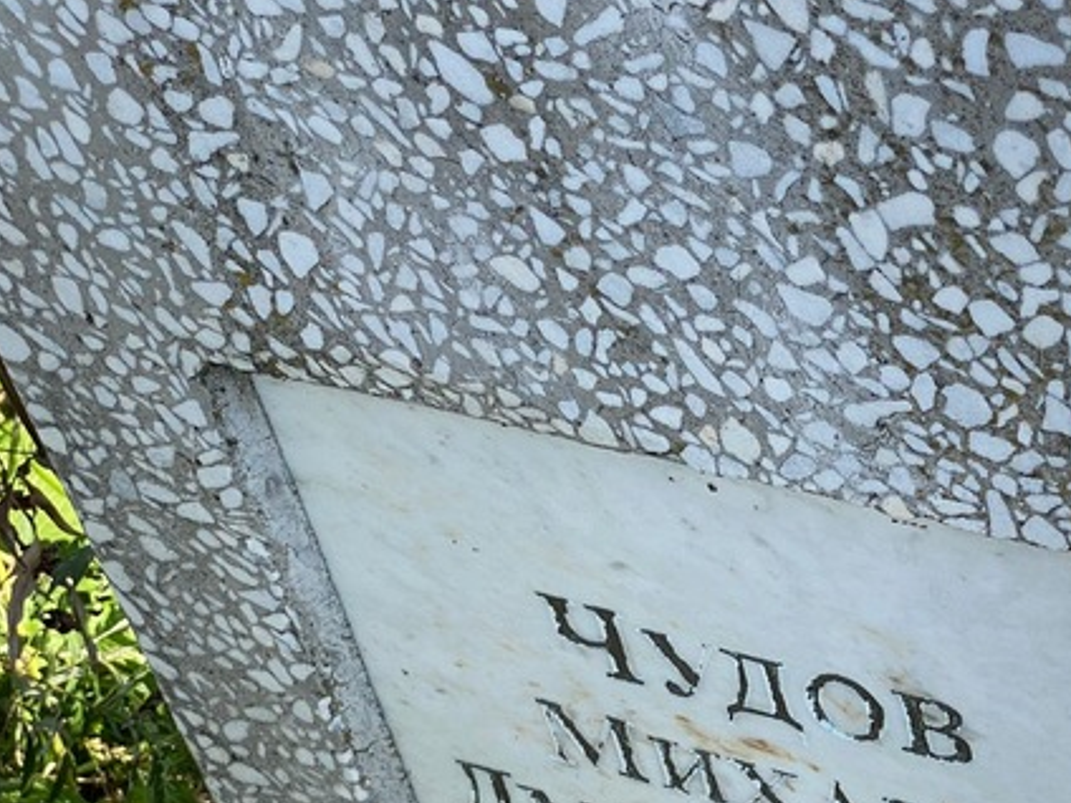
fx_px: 3032
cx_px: 947
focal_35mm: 98
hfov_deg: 19.7
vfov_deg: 15.0
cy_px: 682
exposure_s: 1/527
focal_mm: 6
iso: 20
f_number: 2
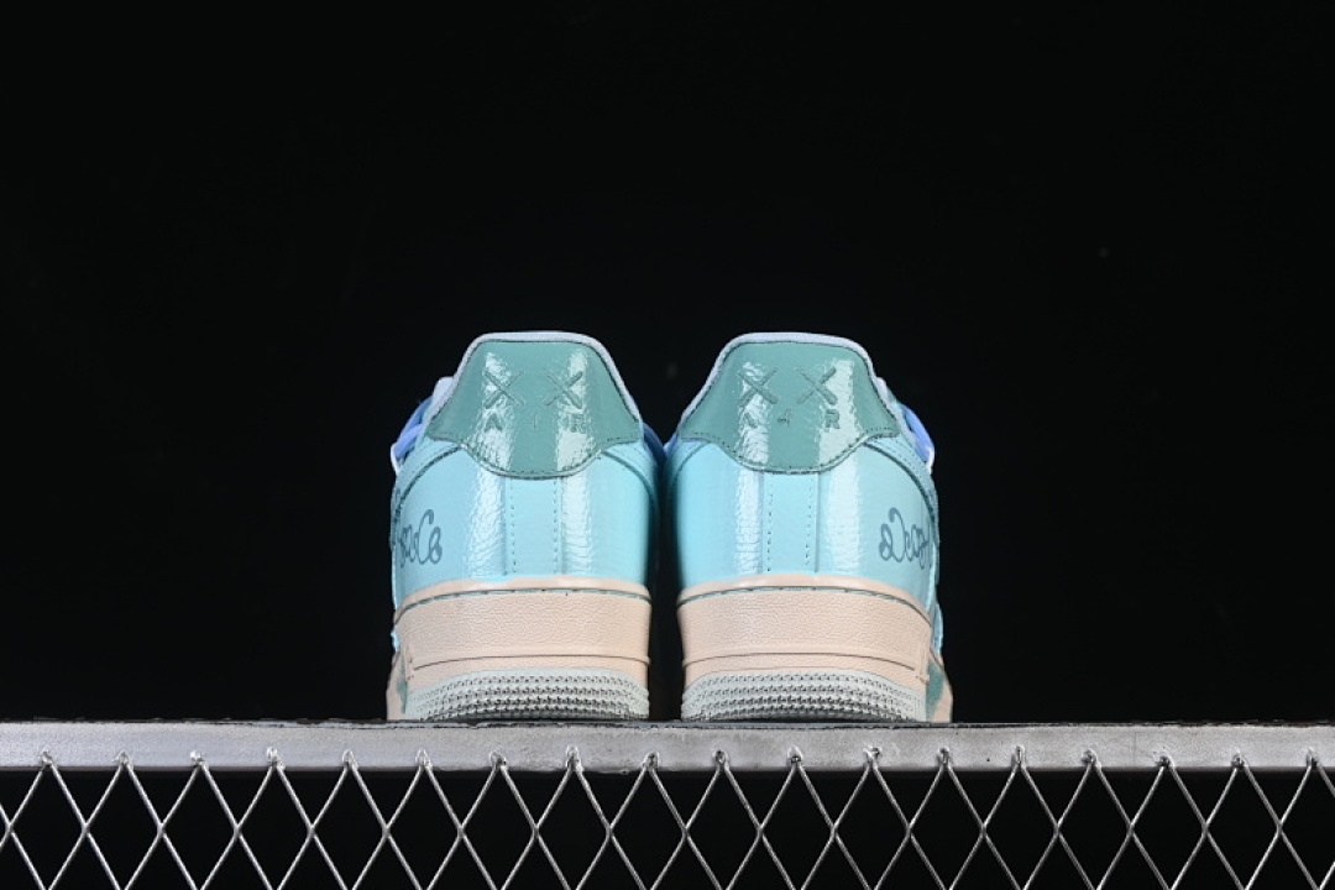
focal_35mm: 75
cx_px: 668
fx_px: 2781
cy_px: 445
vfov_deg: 18.2
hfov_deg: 27.0
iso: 160
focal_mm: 50
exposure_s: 1/80
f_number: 8
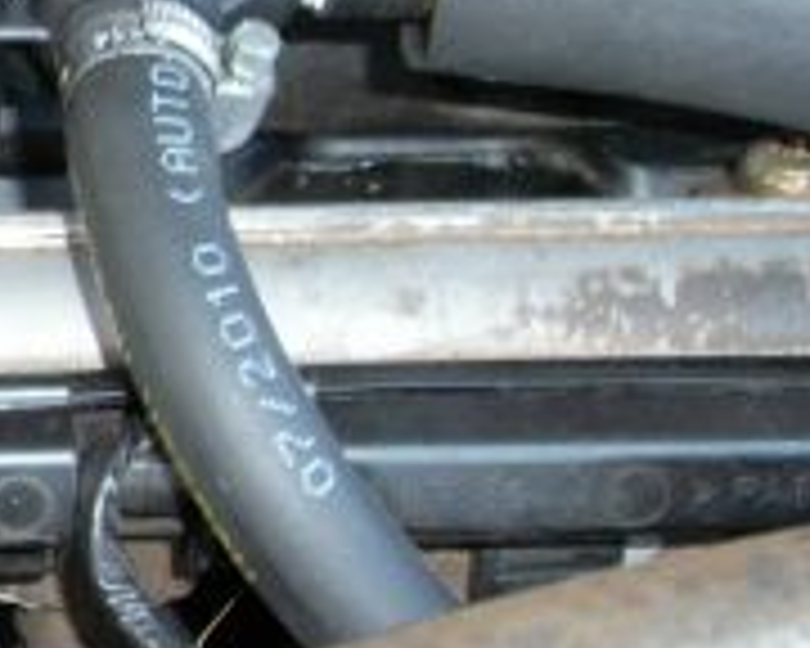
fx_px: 3668
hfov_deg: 11.8
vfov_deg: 10.0
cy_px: 43
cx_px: -549
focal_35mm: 153
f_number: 3.5
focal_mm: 7.8
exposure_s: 1/40
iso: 80
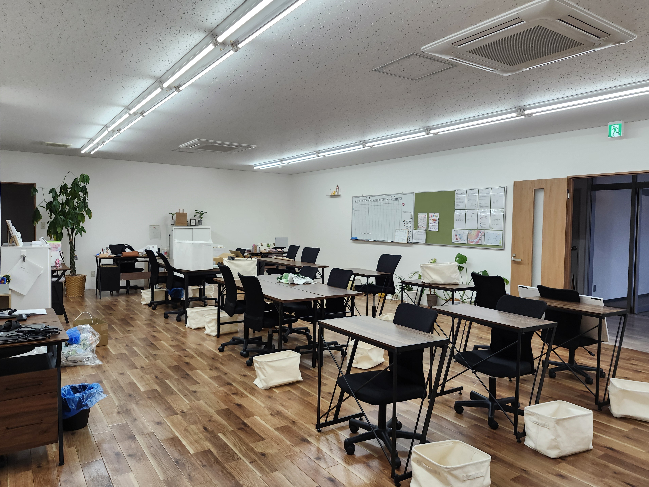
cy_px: 249
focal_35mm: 24
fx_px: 450
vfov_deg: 56.8
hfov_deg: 71.6
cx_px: 320
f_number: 1.8
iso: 160
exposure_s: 1/180
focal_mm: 5.54
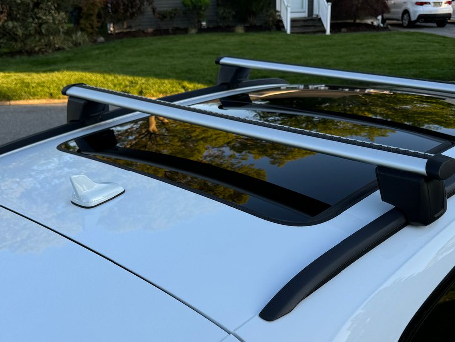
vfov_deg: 33.6
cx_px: 233
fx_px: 552
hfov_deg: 44.8
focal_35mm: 42
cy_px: 261
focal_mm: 6.76
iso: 80
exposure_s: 1/588
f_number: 1.78
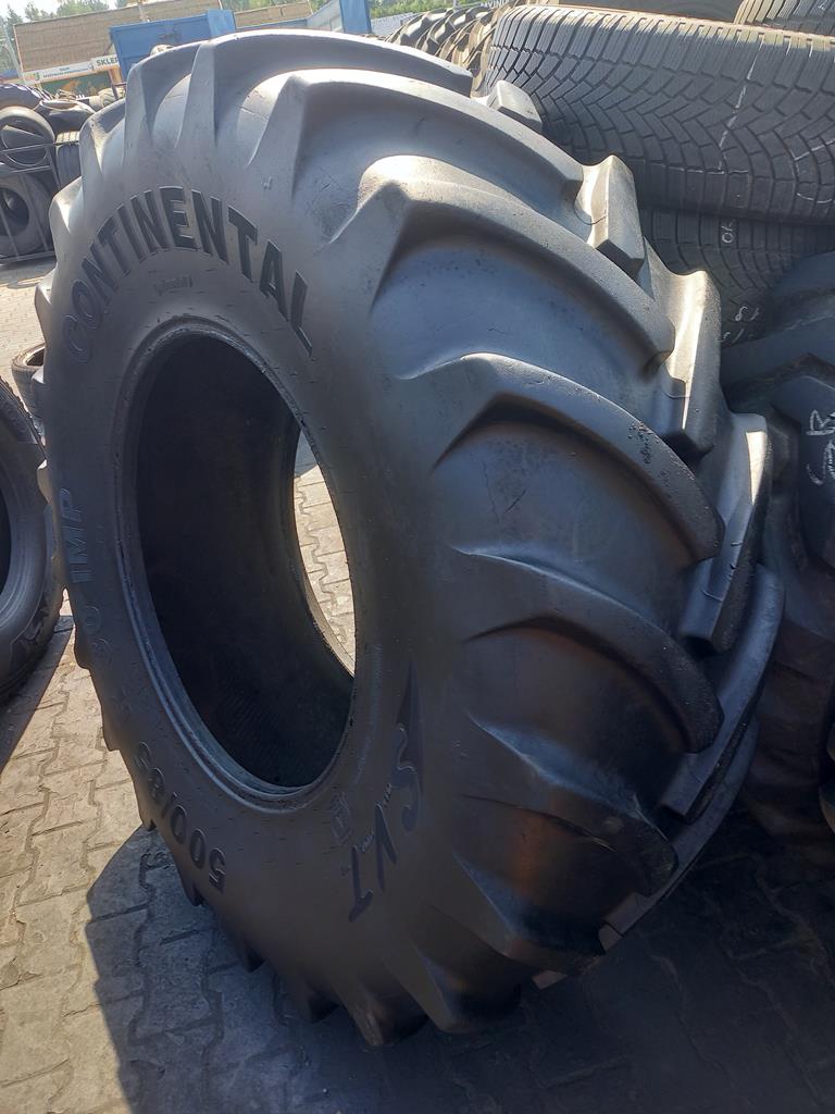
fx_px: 804
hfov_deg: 54.9
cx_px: 418
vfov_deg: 69.4
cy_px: 557
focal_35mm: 25
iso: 64
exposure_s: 1/100
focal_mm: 4.65
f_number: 1.8
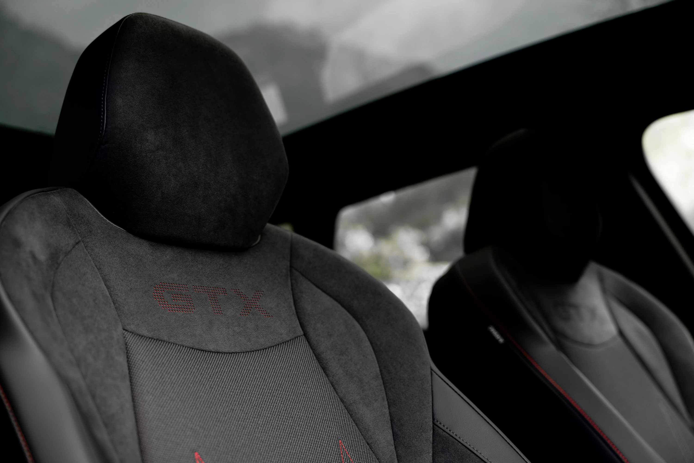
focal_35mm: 45
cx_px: 347
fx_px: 867
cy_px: 232
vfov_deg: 29.9
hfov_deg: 43.6
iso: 50
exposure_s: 1/60
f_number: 2.8
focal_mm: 45
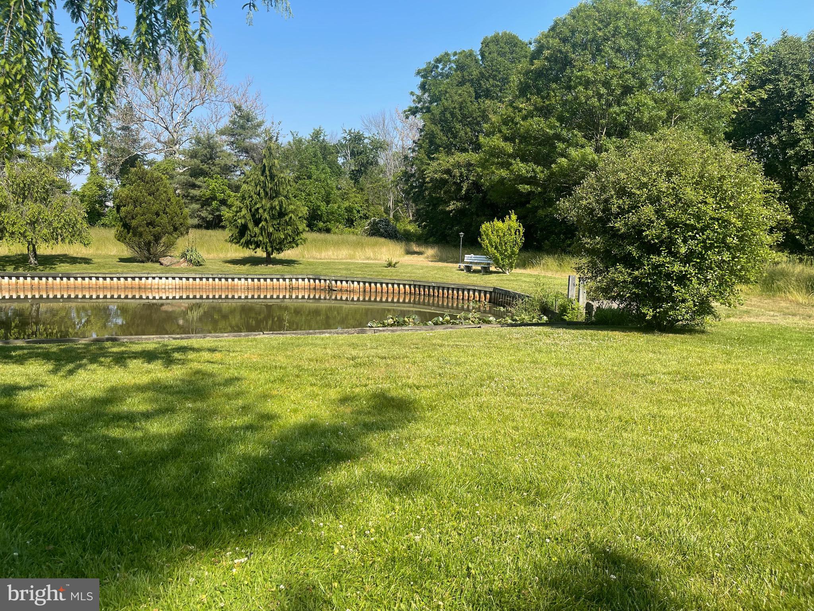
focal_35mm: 26
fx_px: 611
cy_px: 306
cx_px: 407
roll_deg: -1.7
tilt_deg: -6.8
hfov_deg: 67.3
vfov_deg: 53.1
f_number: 1.6
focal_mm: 5.1
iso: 32
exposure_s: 1/1976
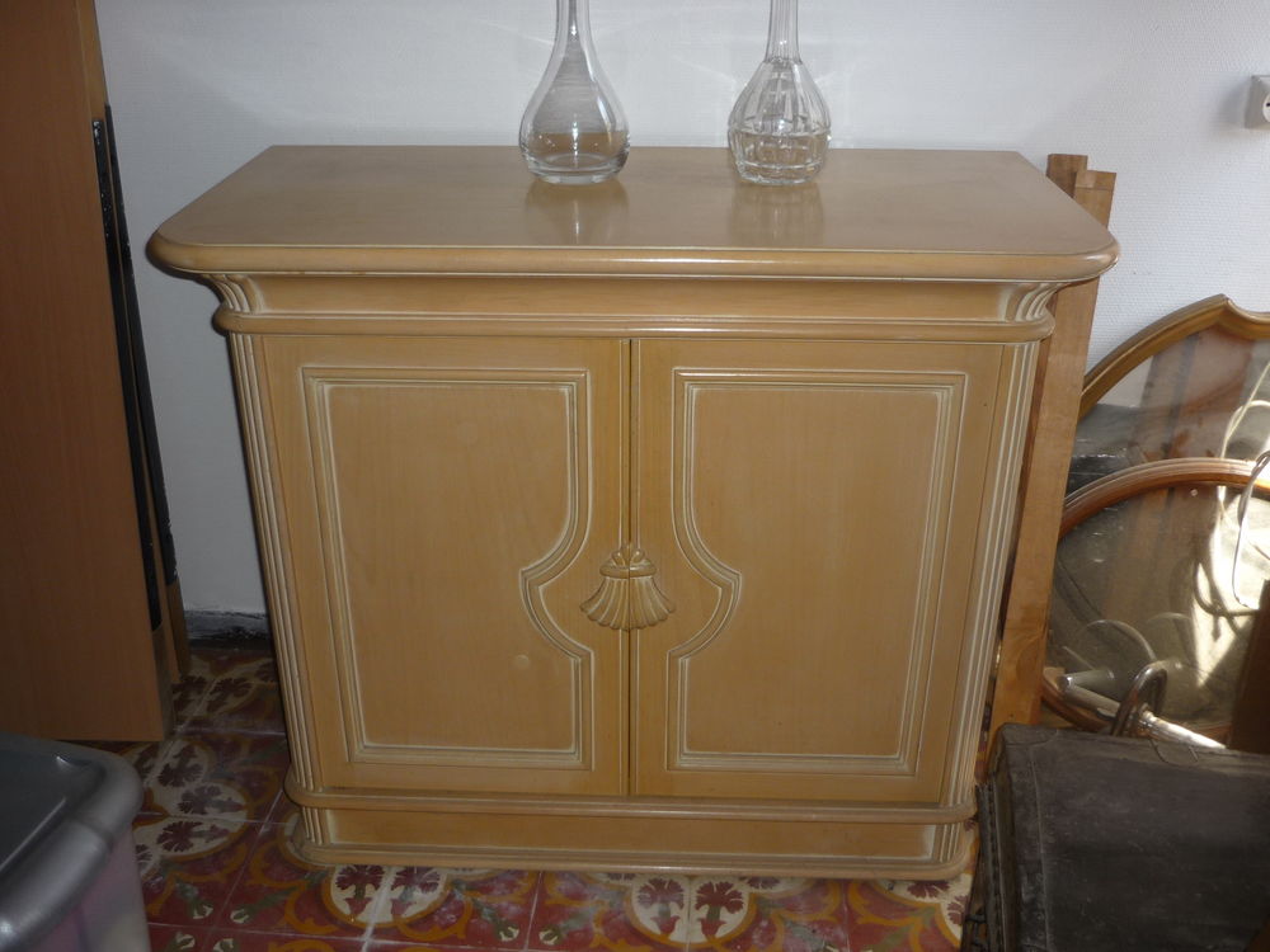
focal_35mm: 33
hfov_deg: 55.4
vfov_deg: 42.9
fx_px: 1211
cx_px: 635
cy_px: 476
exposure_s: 1/30
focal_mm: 5.5
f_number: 2.8
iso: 100
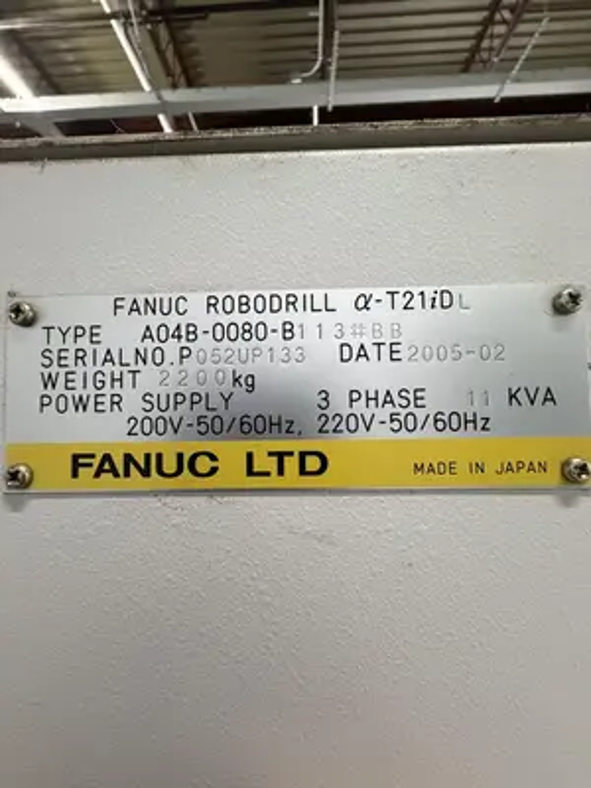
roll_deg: +0.8
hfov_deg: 85.7
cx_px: 296
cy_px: 394
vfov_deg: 102.1
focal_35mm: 14
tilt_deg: +3.0
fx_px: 319
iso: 800
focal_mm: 2.22
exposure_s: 1/60
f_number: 2.2
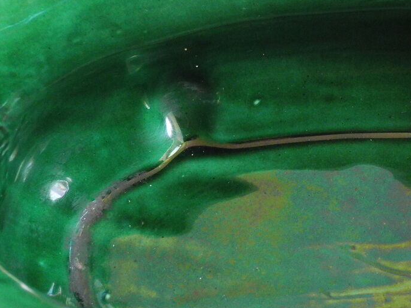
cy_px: 72
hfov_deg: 23.2
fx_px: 973
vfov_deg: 17.9
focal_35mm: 82
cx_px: 369
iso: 400
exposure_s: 1/32.8
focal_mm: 6
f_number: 2.8
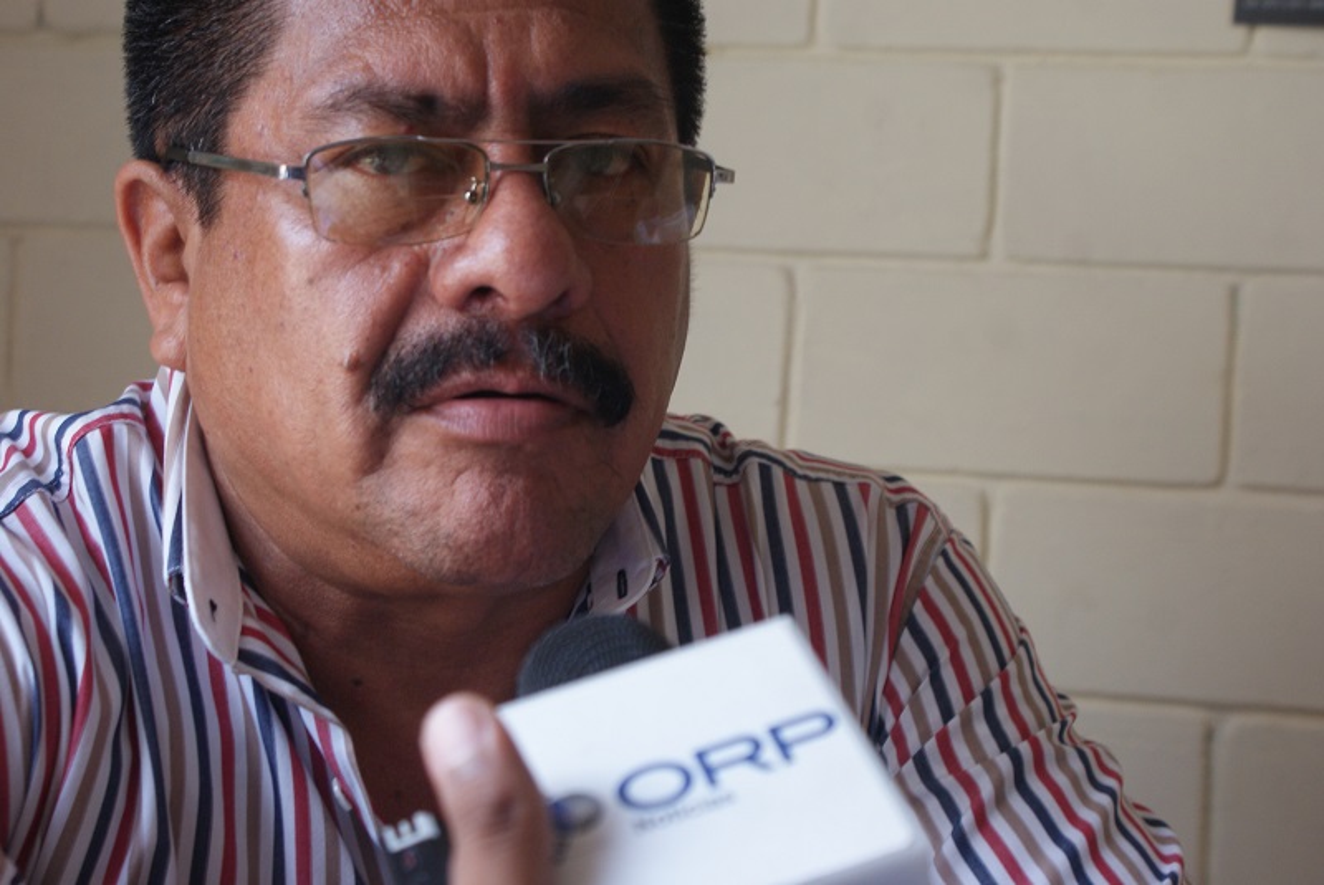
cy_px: 442
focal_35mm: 68
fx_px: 2485
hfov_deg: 29.8
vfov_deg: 20.2
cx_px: 662
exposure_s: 1/40
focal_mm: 45
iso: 400
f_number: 5.6
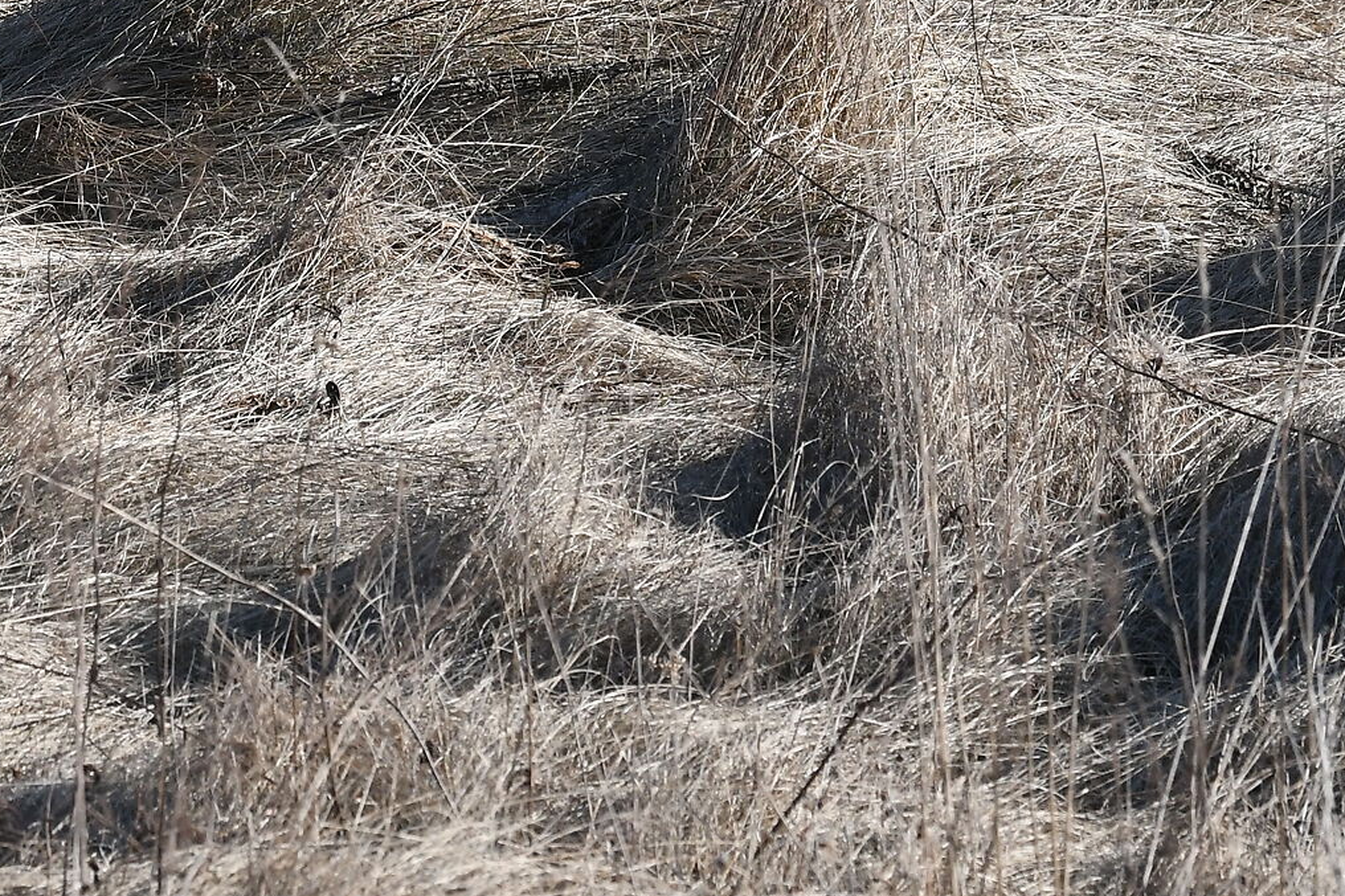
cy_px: 90
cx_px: -233
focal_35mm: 815
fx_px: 30442
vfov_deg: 1.7
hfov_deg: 2.5
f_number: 9
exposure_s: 1/1250
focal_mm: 230
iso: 800
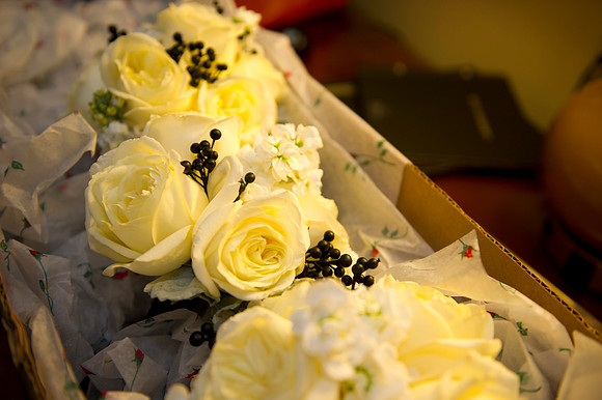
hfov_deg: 50.7
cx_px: 301
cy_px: 200
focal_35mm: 38
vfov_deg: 35.0
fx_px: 635
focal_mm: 38
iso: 640
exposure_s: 1/125
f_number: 2.8
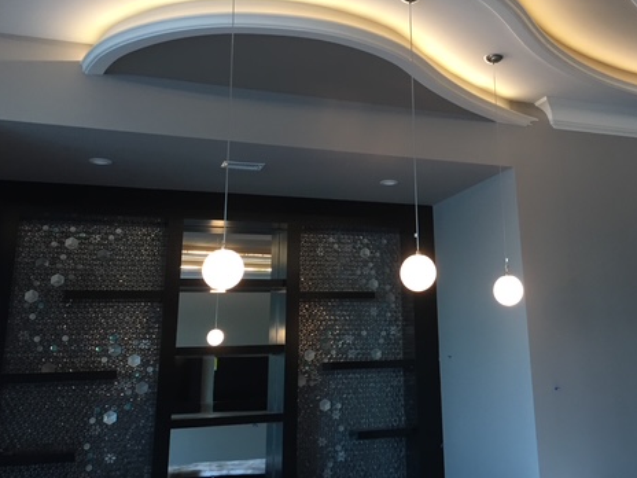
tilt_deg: +14.3
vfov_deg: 35.6
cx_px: 426
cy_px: 154
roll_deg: +0.5
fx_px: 736
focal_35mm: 40
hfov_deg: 46.1
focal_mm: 4.15
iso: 40
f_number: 2.2
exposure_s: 1/30
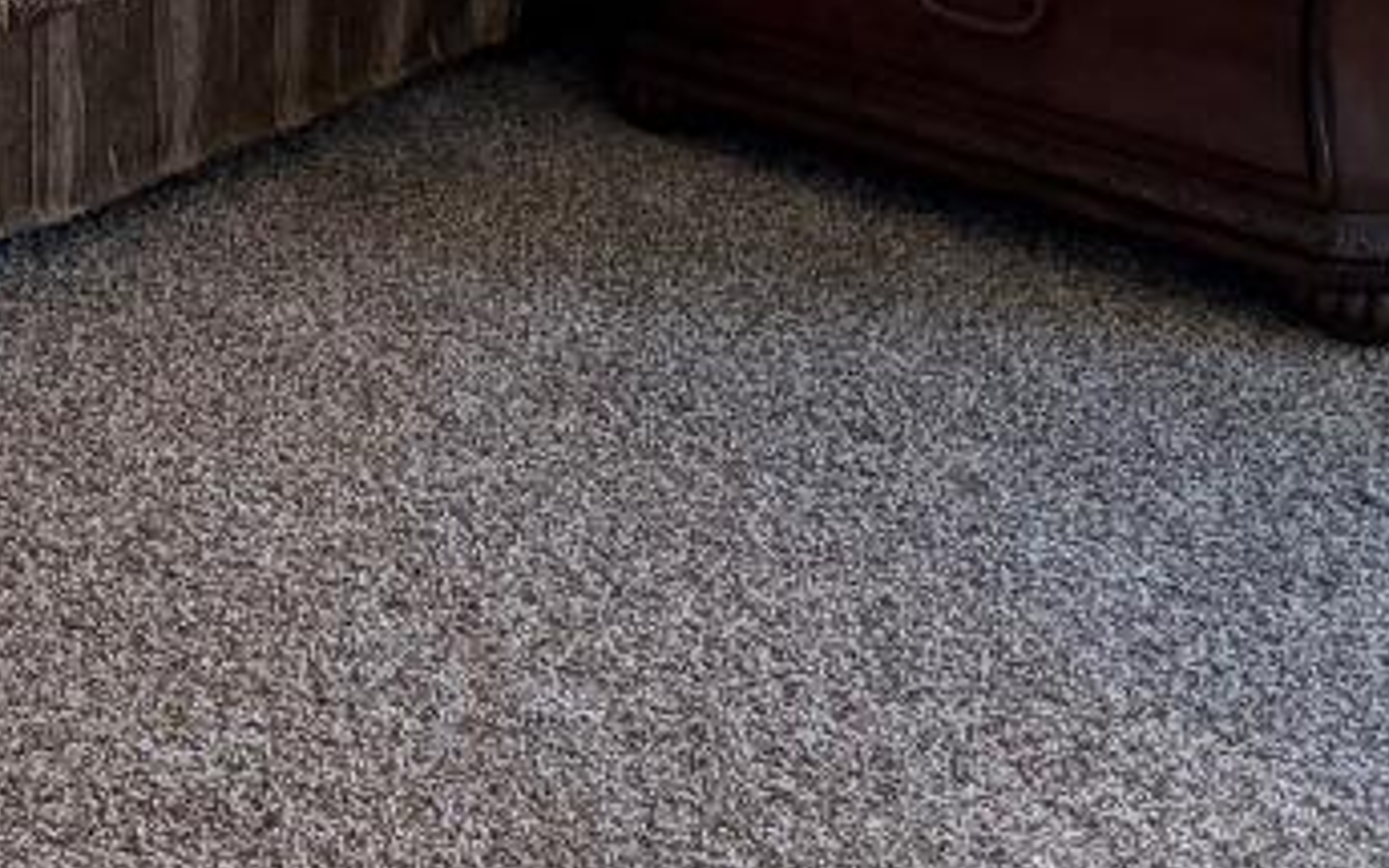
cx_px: -1223
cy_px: -910
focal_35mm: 111
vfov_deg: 10.7
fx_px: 4202
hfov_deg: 15.6
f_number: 1.78
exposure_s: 1/133
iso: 200
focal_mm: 6.76
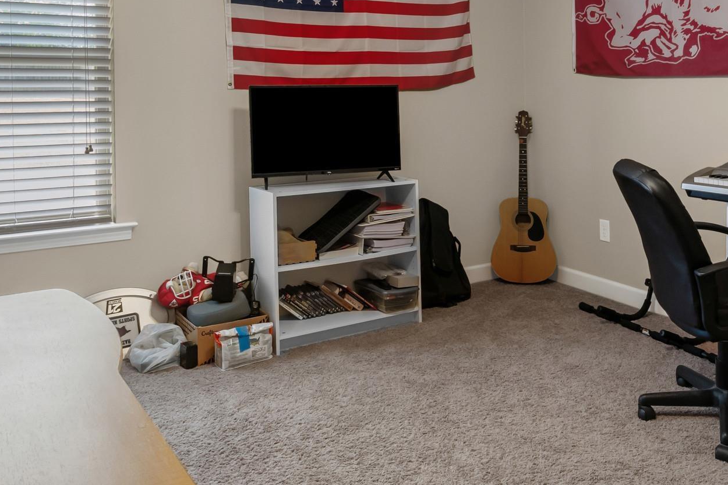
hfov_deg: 52.2
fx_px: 728
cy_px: 88
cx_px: 480
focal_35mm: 36
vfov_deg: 35.5
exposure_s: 1/13
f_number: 9
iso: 250
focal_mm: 12
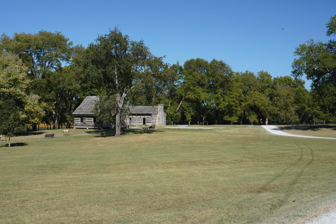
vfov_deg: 23.8
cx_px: 168
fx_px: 532
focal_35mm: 57
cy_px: 112
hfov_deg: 35.0
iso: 800
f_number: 22
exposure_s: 1/100
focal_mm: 57
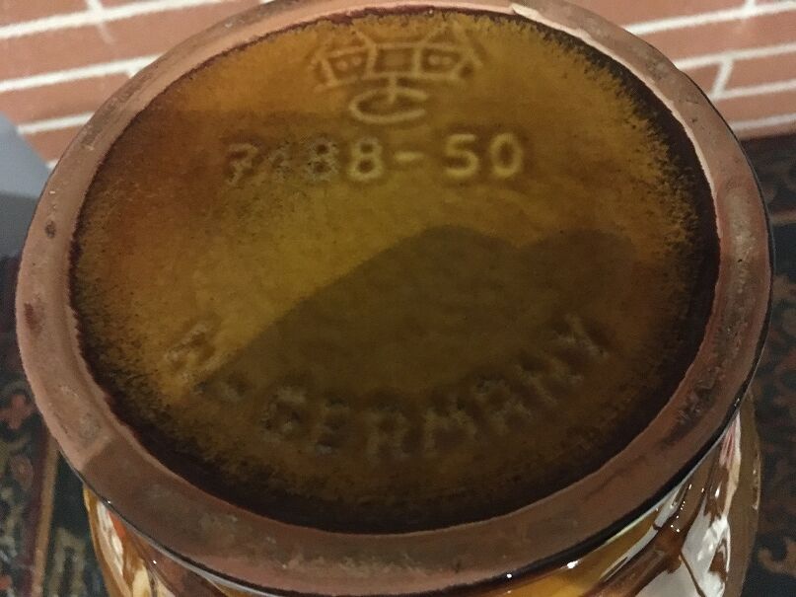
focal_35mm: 29
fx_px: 667
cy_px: 298
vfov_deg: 48.2
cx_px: 398
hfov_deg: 61.7
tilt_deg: -63.8
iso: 800
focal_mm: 4.15
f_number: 2.2
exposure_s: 1/17
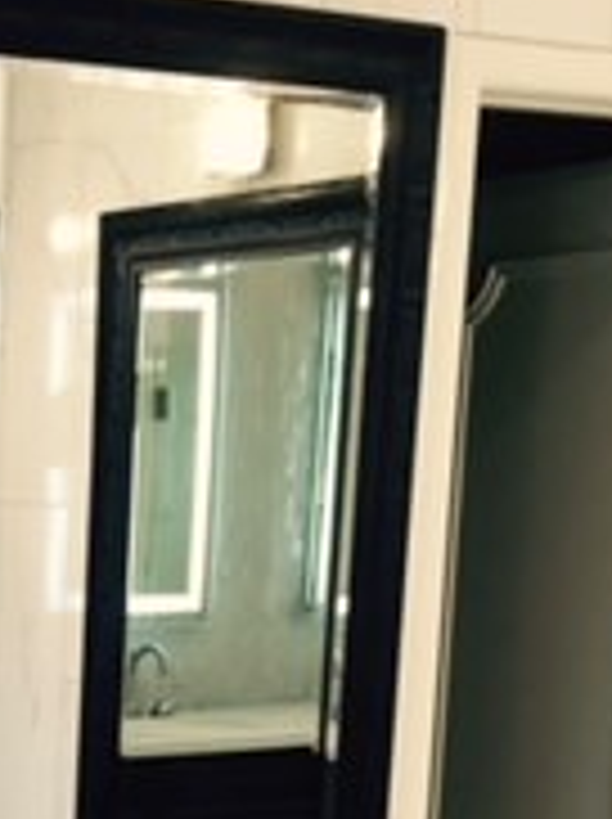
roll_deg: +0.3
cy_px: 972
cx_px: -364
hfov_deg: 13.5
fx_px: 2410
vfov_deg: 18.3
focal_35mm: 102
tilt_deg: -11.0
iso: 32
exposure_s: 1/40
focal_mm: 4.15
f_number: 2.2
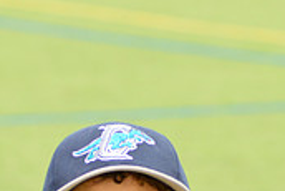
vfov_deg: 2.4
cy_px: 293
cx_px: 147
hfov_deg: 3.6
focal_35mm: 574
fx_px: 4548
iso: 250
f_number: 8
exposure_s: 1/200
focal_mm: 170
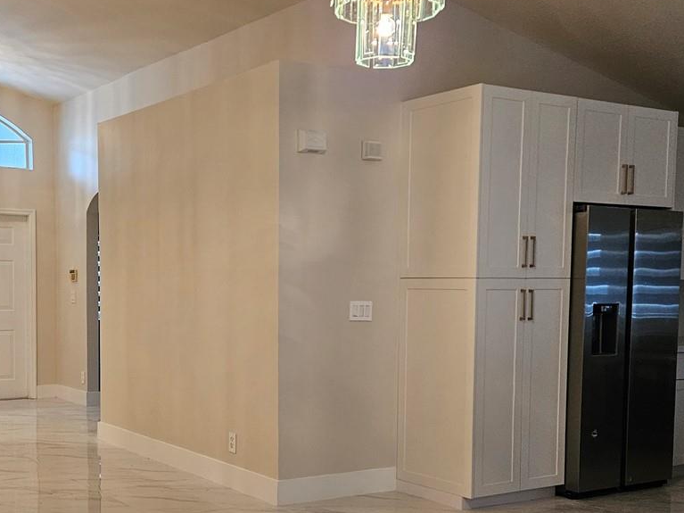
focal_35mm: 48
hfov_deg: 39.3
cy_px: 351
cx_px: 236
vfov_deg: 30.0
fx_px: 948
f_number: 1.8
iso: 400
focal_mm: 5.4
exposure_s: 1/120
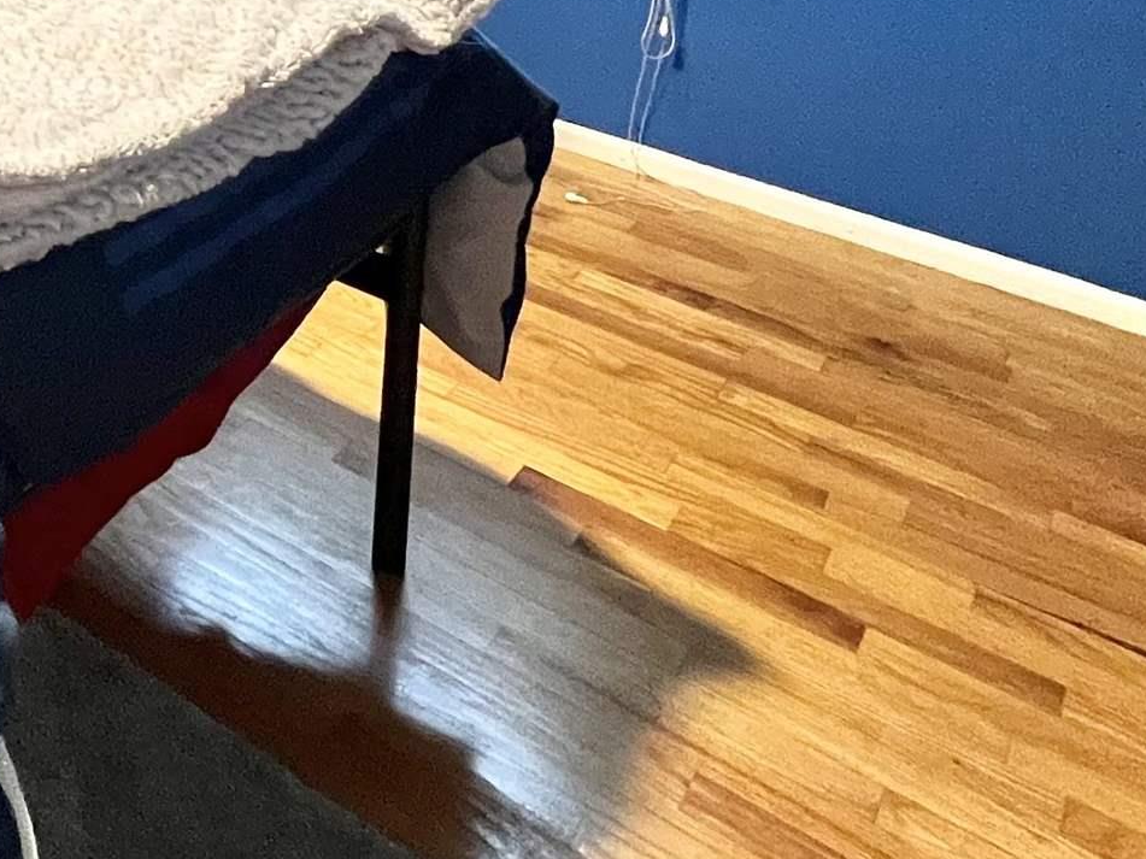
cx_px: -324
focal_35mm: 42
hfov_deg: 33.5
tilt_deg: -4.2
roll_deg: -1.6
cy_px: -442
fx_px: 1390
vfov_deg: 25.5
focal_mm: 1.57
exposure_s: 1/60
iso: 500
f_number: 1.8
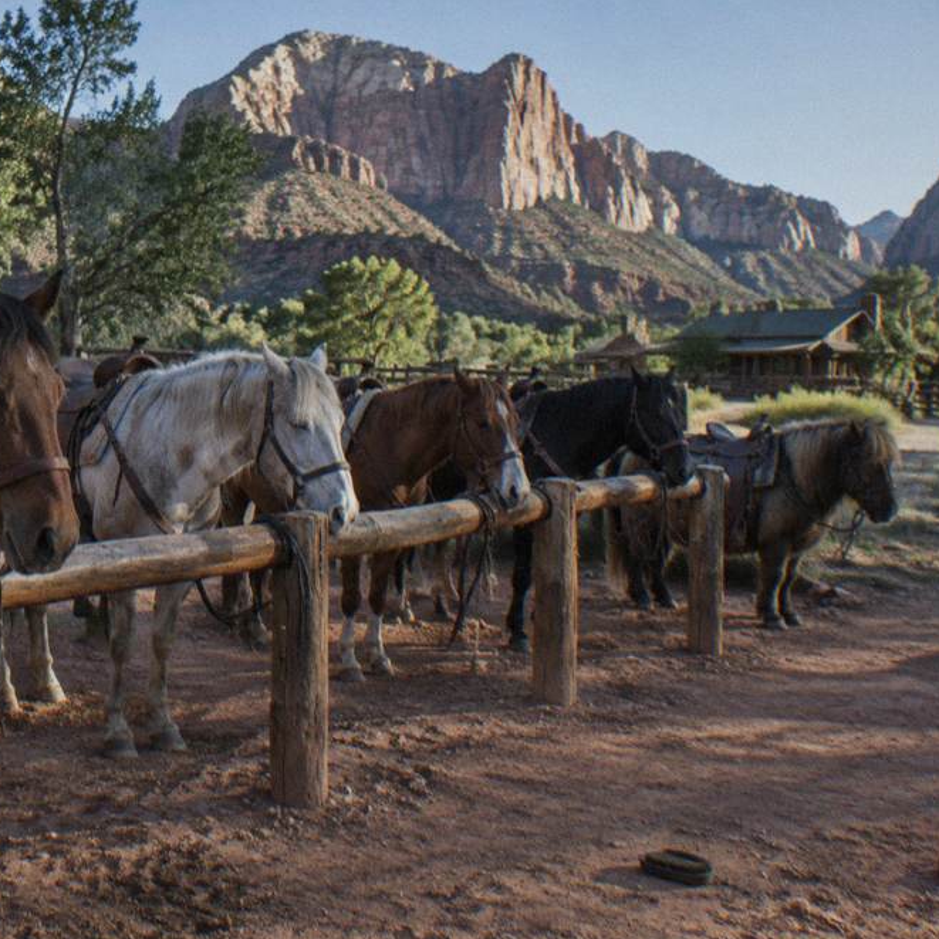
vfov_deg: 37.6
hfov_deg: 37.2
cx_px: 325
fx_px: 1381
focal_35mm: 45
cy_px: 472
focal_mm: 35
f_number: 7.1
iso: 640
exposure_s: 1/400
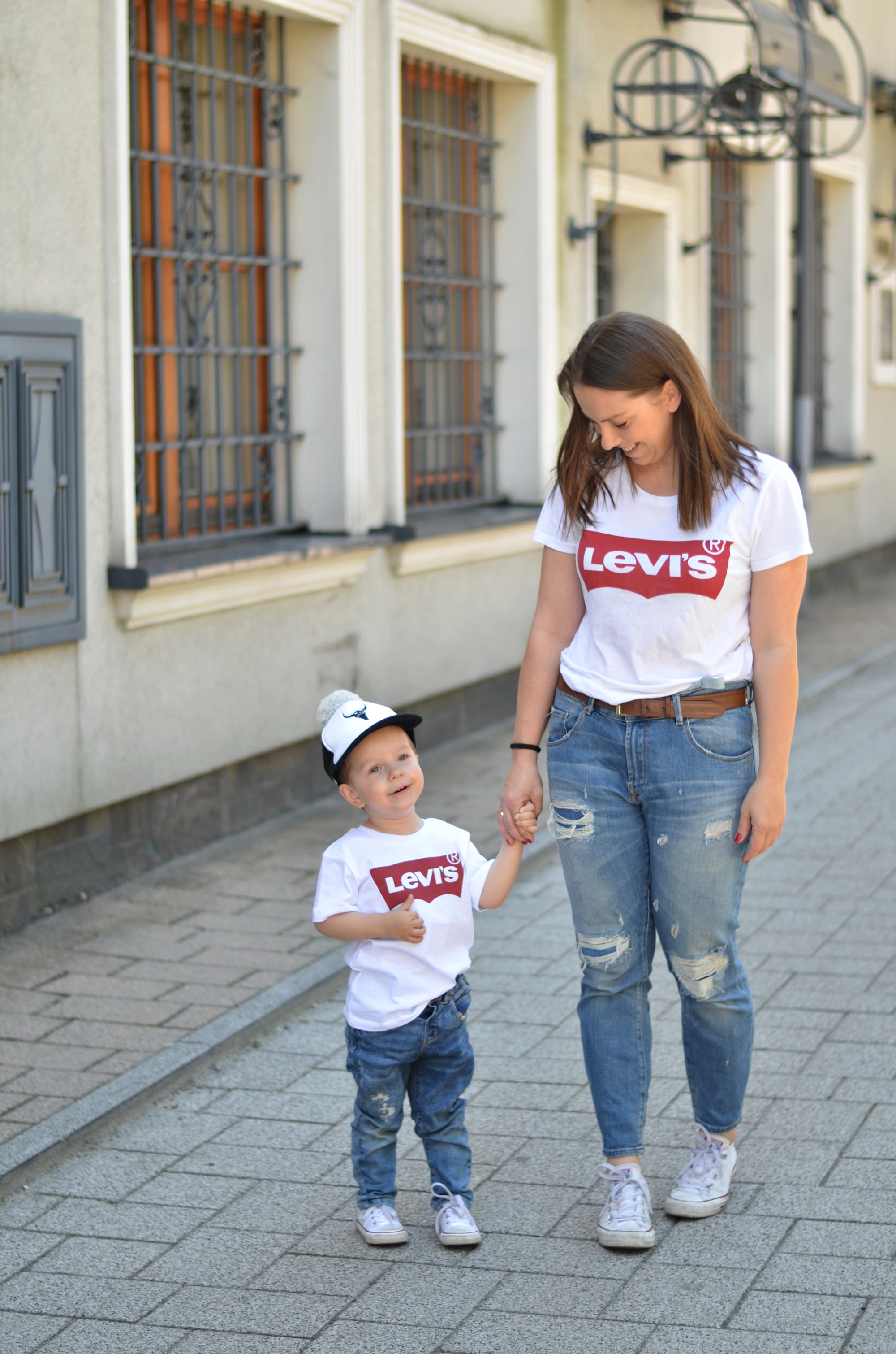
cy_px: 677
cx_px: 448
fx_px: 2813
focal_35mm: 75
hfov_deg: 18.1
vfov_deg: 27.0
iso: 100
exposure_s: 1/400
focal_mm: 50
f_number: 1.8
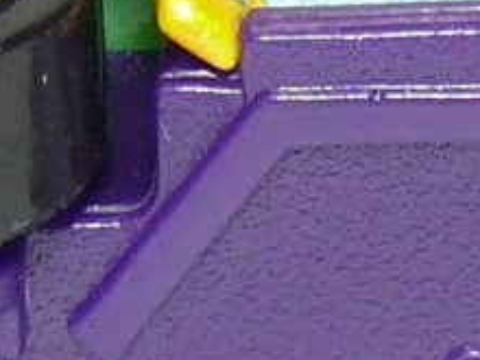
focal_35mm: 813
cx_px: 836
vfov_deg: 1.8
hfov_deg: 2.4
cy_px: 334
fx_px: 11273
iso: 100
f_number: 4
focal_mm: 14.1
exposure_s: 1/30
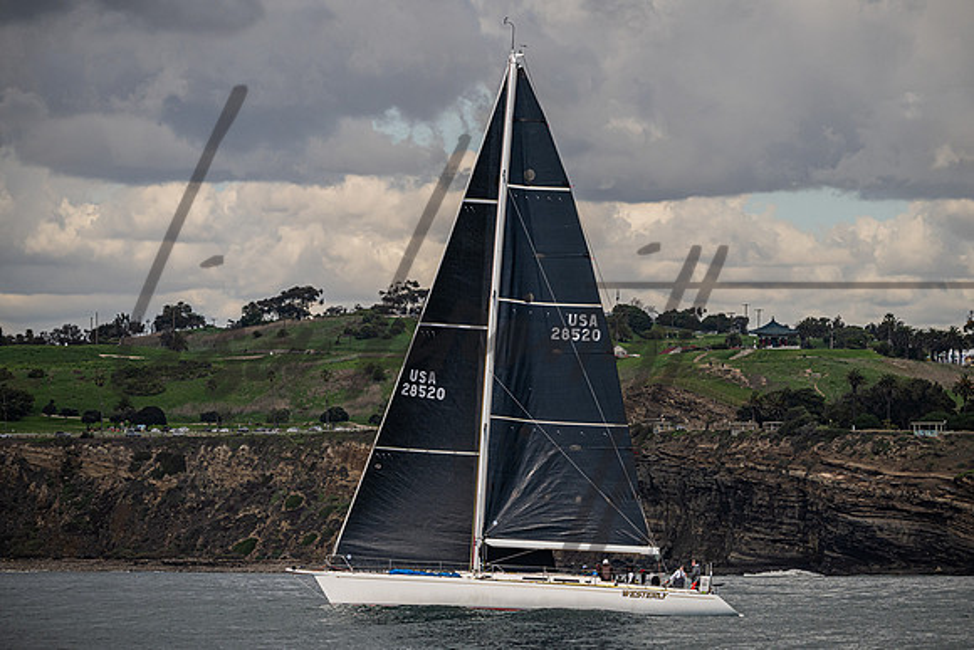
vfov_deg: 5.4
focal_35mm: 256
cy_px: 295
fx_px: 6917
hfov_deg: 8.1
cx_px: 543
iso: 400
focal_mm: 220
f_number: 5.6
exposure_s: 1/4000
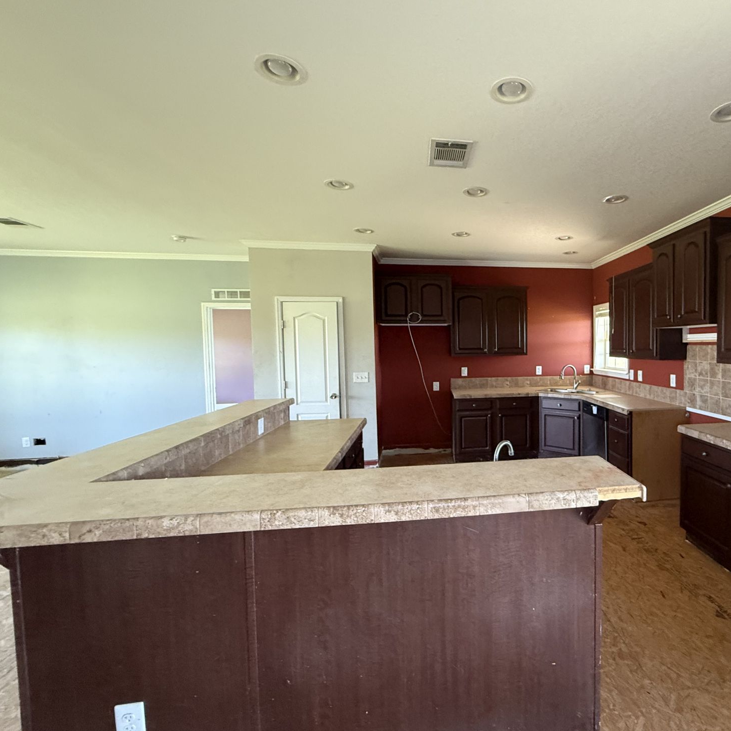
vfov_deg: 84.0
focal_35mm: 17
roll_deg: +0.0
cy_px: 366
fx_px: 406
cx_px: 493
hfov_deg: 80.9
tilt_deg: -2.8
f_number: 2.2
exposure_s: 1/60
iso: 400
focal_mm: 2.22
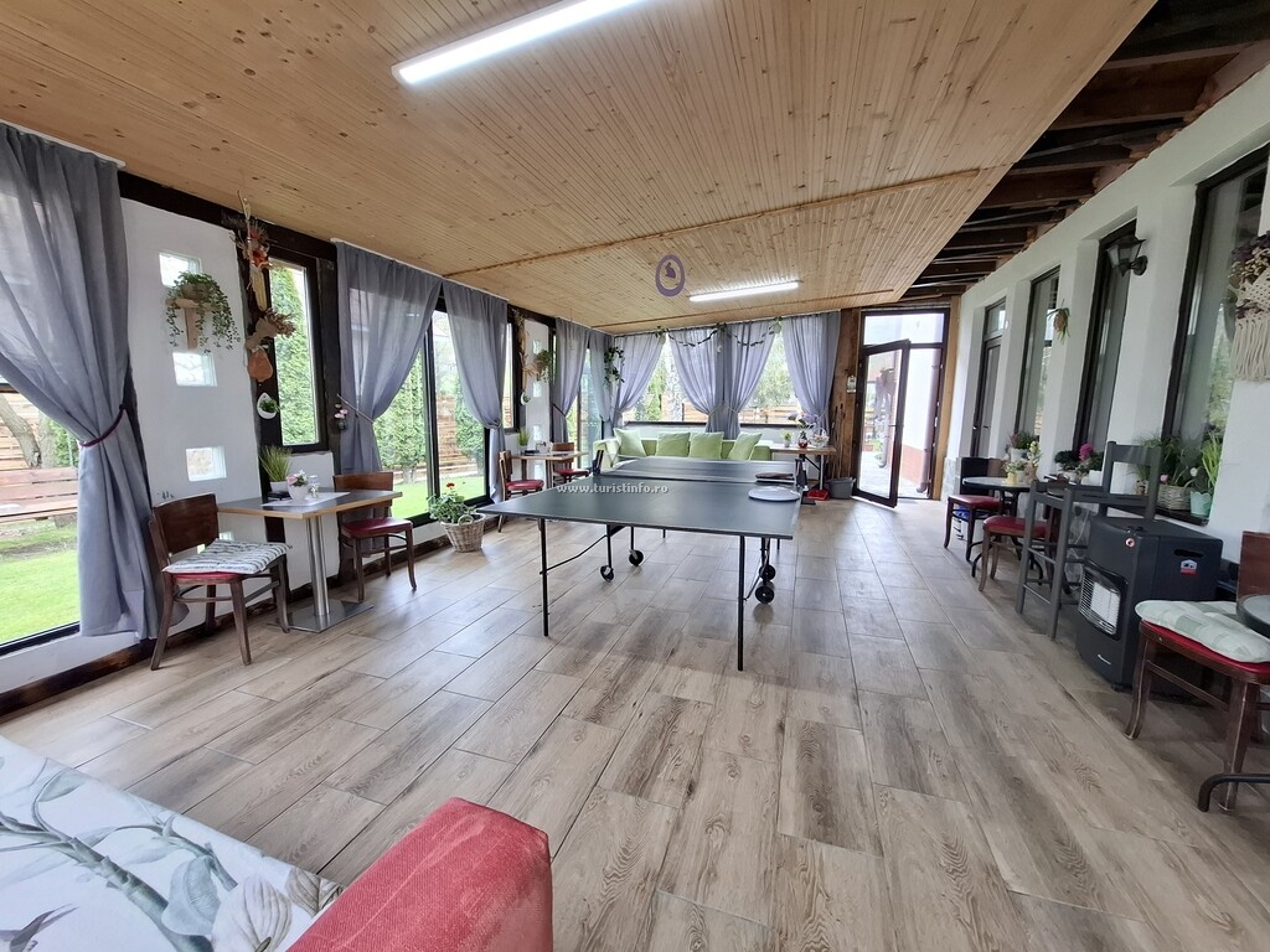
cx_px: 635
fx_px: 477
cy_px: 476
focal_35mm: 13
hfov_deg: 106.2
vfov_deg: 89.9
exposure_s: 1/50
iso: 100
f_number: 2.2
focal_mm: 1.74
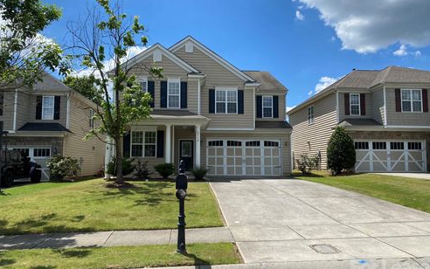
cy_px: 138
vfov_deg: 44.6
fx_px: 328
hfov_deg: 66.4
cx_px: 214
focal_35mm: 28
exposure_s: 1/3125
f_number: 1.8
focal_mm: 4.25
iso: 32
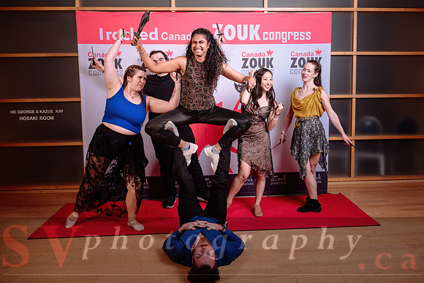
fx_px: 411
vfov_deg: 37.9
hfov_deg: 54.4
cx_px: 232
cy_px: 130
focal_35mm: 35
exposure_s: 1/160
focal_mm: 31.5
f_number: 5.6
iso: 100
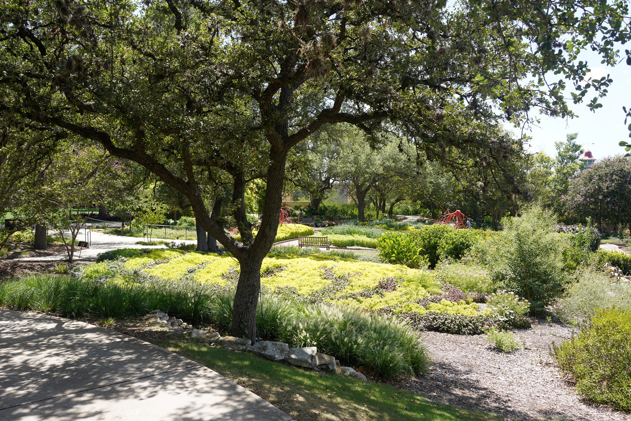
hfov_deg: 60.3
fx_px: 543
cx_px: 316
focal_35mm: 31
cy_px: 210
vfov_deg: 42.3
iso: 100
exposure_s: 1/100
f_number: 8
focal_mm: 31
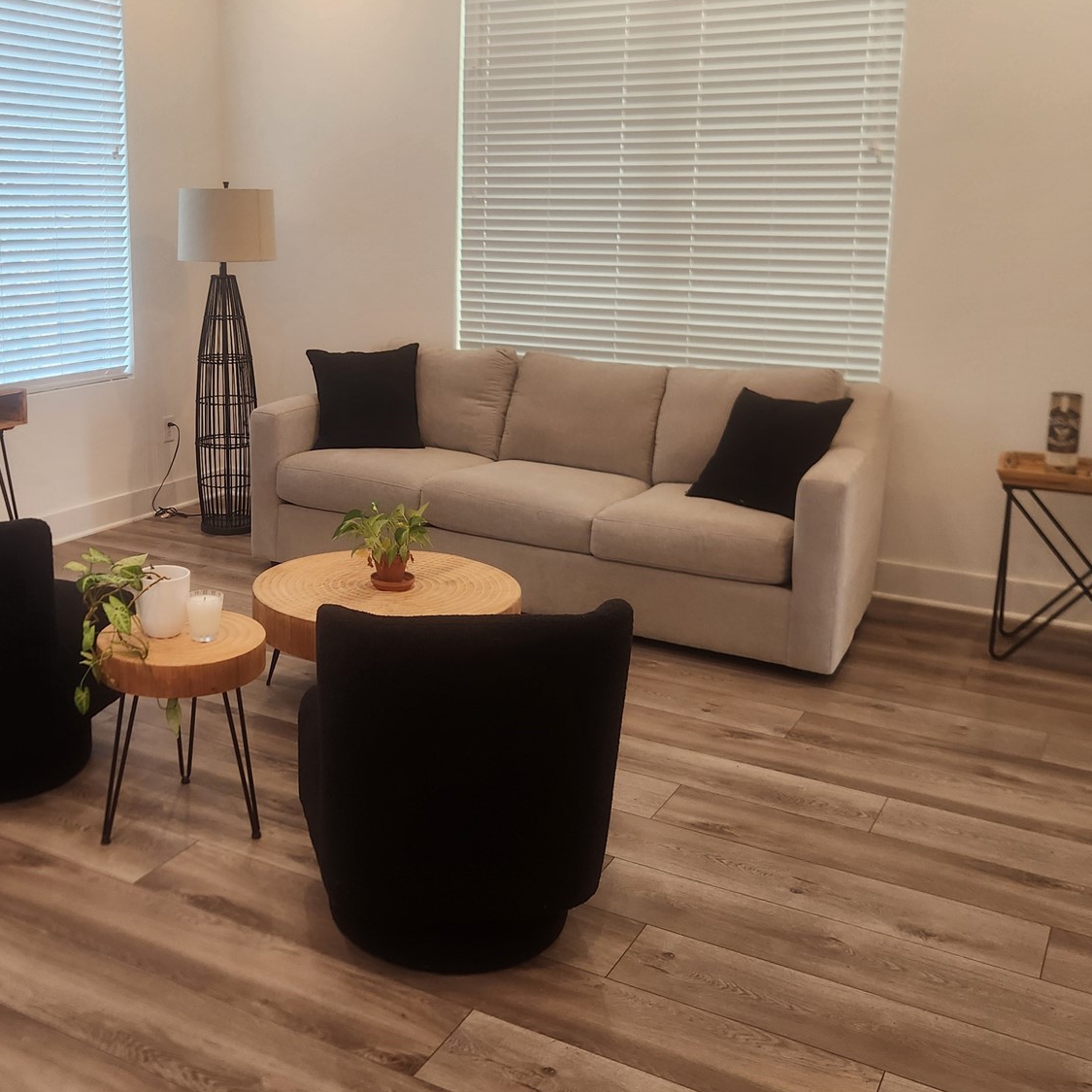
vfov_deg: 44.6
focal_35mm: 37
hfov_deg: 44.4
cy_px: 412
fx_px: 1321
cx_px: 378
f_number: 1.8
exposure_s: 1/120
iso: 100
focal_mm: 5.4
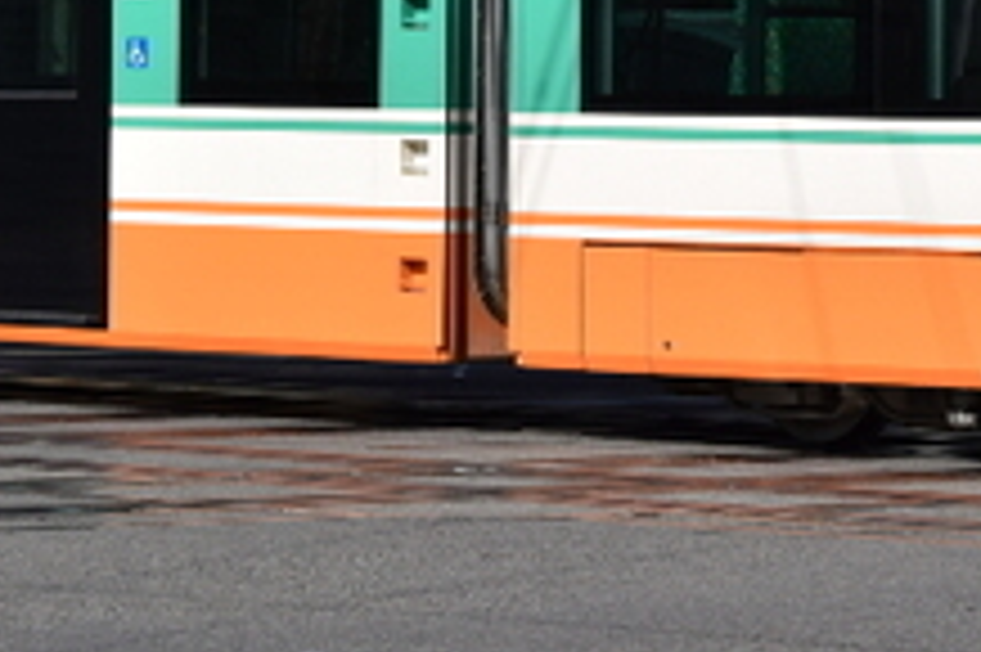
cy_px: -414
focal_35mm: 303
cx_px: 400
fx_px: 8246
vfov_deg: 4.5
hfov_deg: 6.8
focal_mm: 55
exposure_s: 1/800
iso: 100
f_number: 5.6
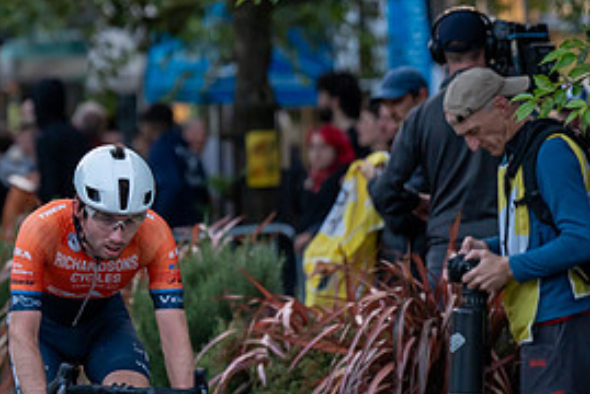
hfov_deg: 7.0
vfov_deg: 4.7
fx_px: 4807
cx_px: 99
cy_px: 163
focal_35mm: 293
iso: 3200
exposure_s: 1/1000
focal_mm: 136
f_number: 2.8
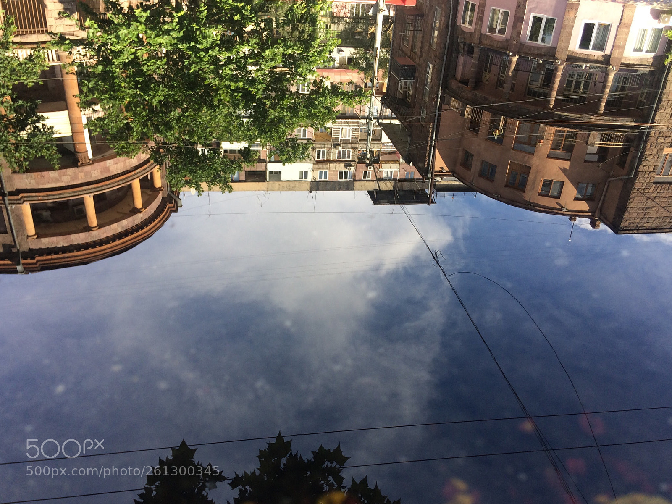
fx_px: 563
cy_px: 252
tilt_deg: -30.2
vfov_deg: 48.2
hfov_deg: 61.7
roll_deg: -4.3
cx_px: 336
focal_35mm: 29
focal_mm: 4.15
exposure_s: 1/199
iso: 32
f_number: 2.2
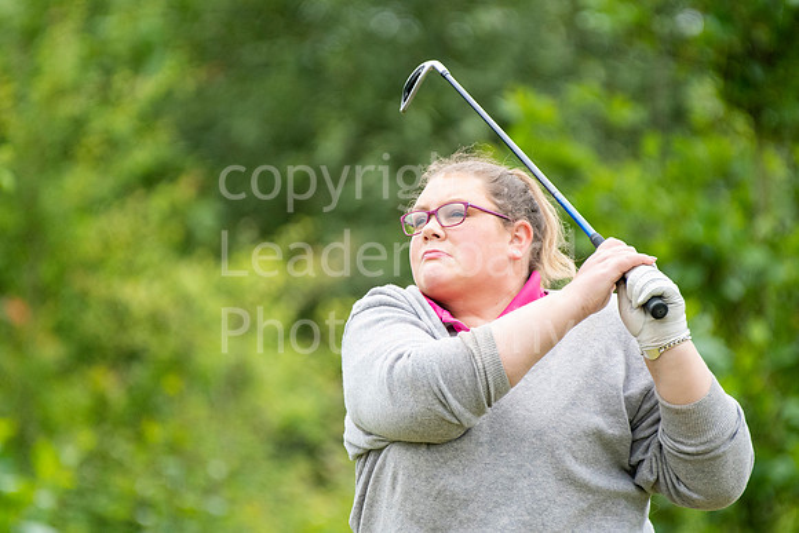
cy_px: 266
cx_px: 400
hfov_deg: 2.7
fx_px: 16649
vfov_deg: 1.8
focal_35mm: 750
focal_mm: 500
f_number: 5.6
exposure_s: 1/1000
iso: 1600
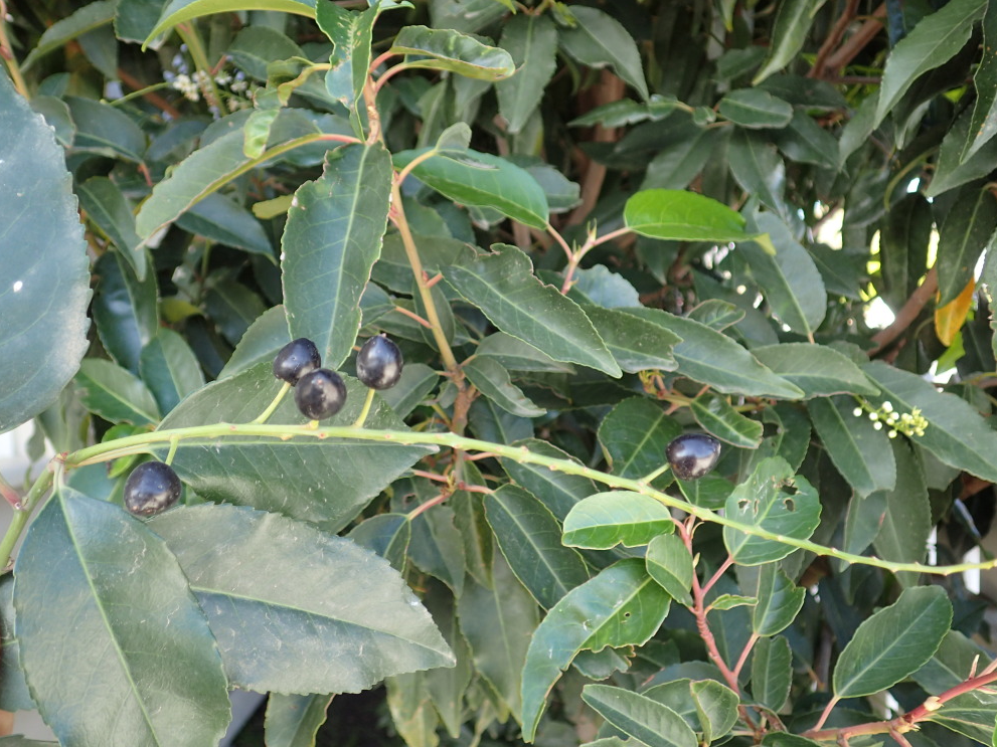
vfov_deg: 45.4
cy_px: 385
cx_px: 512
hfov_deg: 58.3
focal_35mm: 31
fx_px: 893
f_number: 2.3
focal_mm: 5.5
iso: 100
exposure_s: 1/125
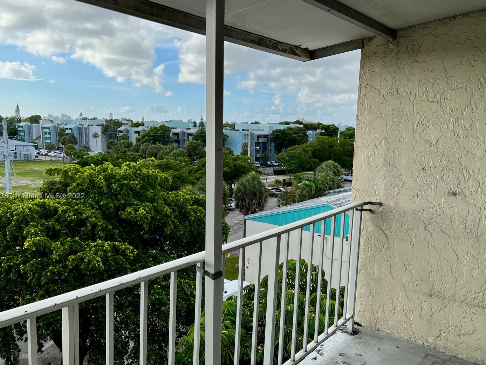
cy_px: 197
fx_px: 421
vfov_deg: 46.8
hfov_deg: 59.9
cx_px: 253
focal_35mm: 30
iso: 50
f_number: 1.5
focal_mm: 5.7
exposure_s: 1/1361
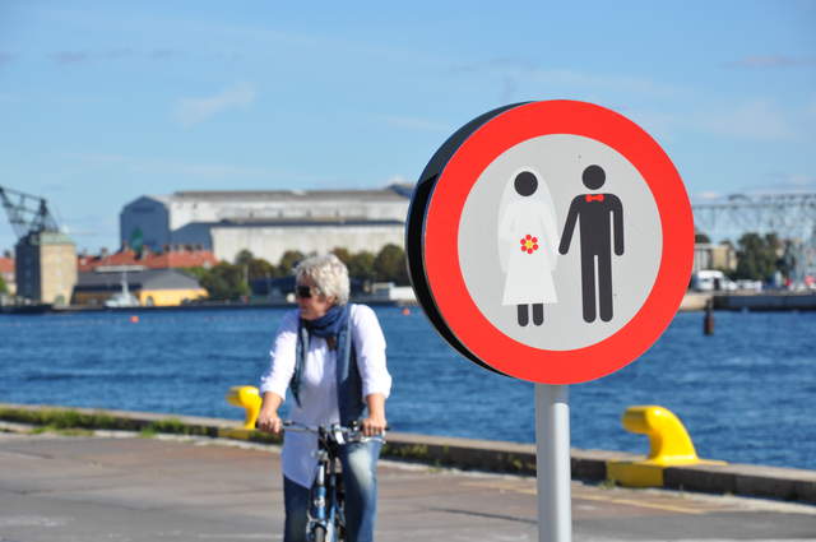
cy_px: 271
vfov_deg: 8.7
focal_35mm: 158
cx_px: 408
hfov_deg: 13.1
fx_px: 3565
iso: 200
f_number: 10
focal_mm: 105
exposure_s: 1/400
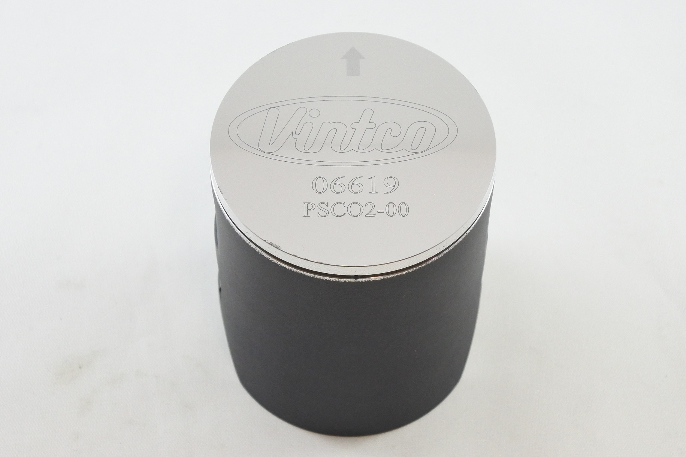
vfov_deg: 19.2
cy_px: 228
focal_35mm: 71
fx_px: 1353
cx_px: 343
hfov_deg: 28.5
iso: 800
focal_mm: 26.4
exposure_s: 1/125
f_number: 5.3
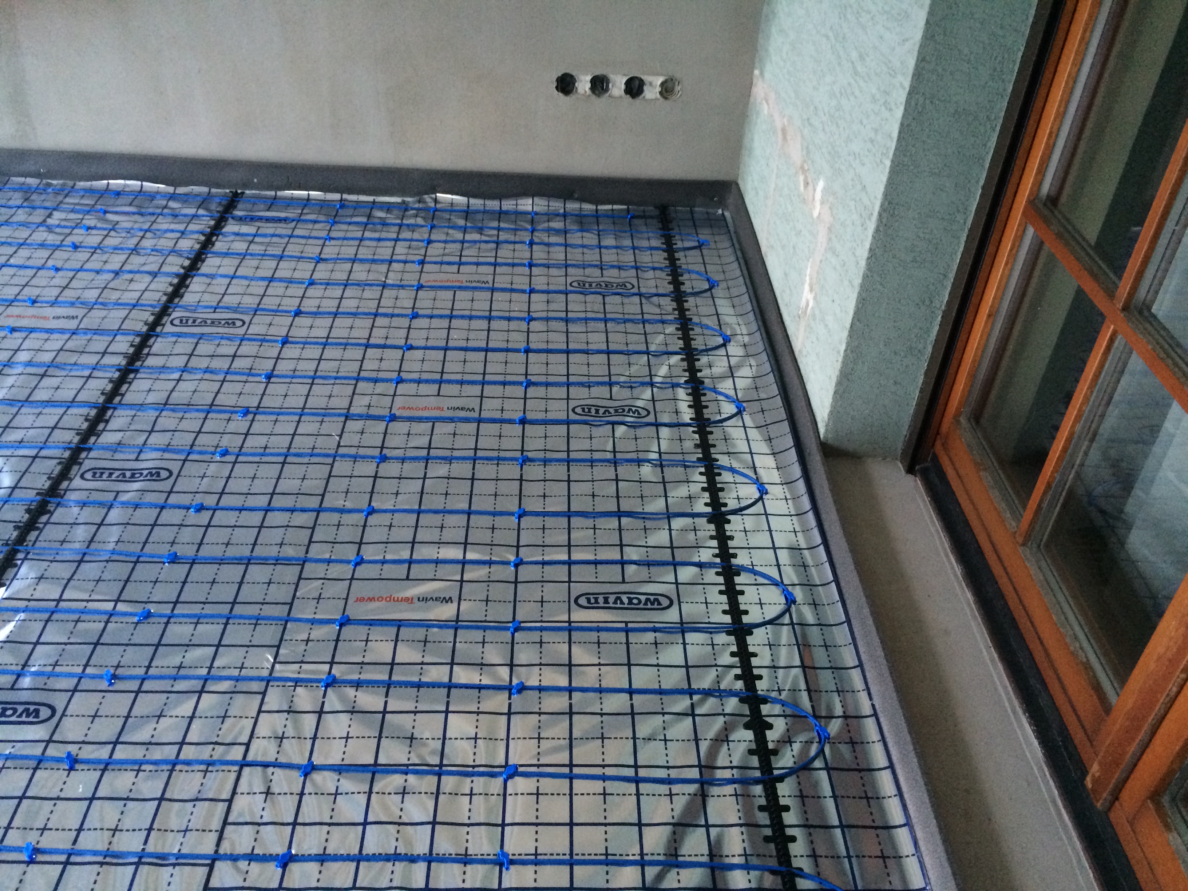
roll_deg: -3.3
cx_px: 594
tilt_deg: -36.7
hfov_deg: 61.7
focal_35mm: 29
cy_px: 446
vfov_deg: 48.2
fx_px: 995
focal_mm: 4.15
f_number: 2.2
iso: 250
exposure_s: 1/20
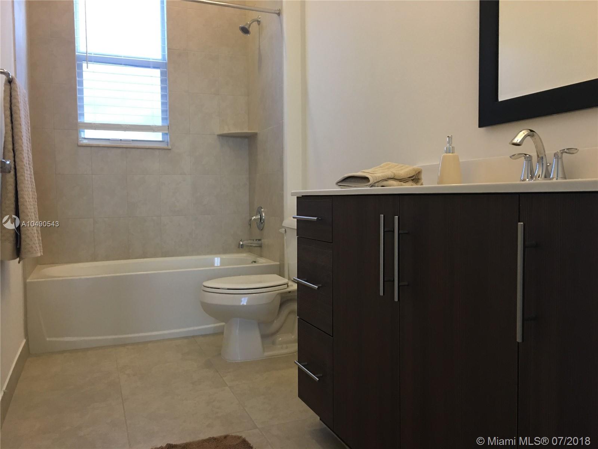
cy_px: 224
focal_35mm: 29
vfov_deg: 48.2
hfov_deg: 61.7
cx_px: 299
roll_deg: +1.9
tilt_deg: -0.1
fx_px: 501
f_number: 2.2
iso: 80
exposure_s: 1/15
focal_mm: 4.15
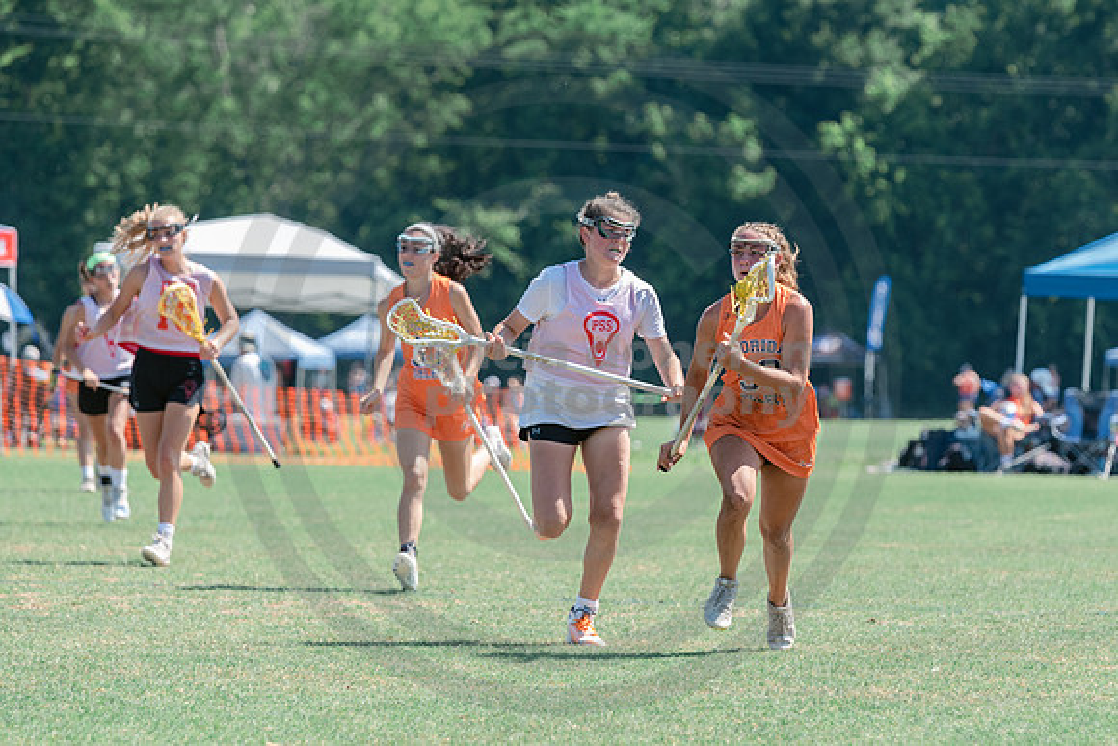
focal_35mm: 282
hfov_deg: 7.3
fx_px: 8773
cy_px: 411
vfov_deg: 4.9
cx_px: 732
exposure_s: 1/1250
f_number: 4.5
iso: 400
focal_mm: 185
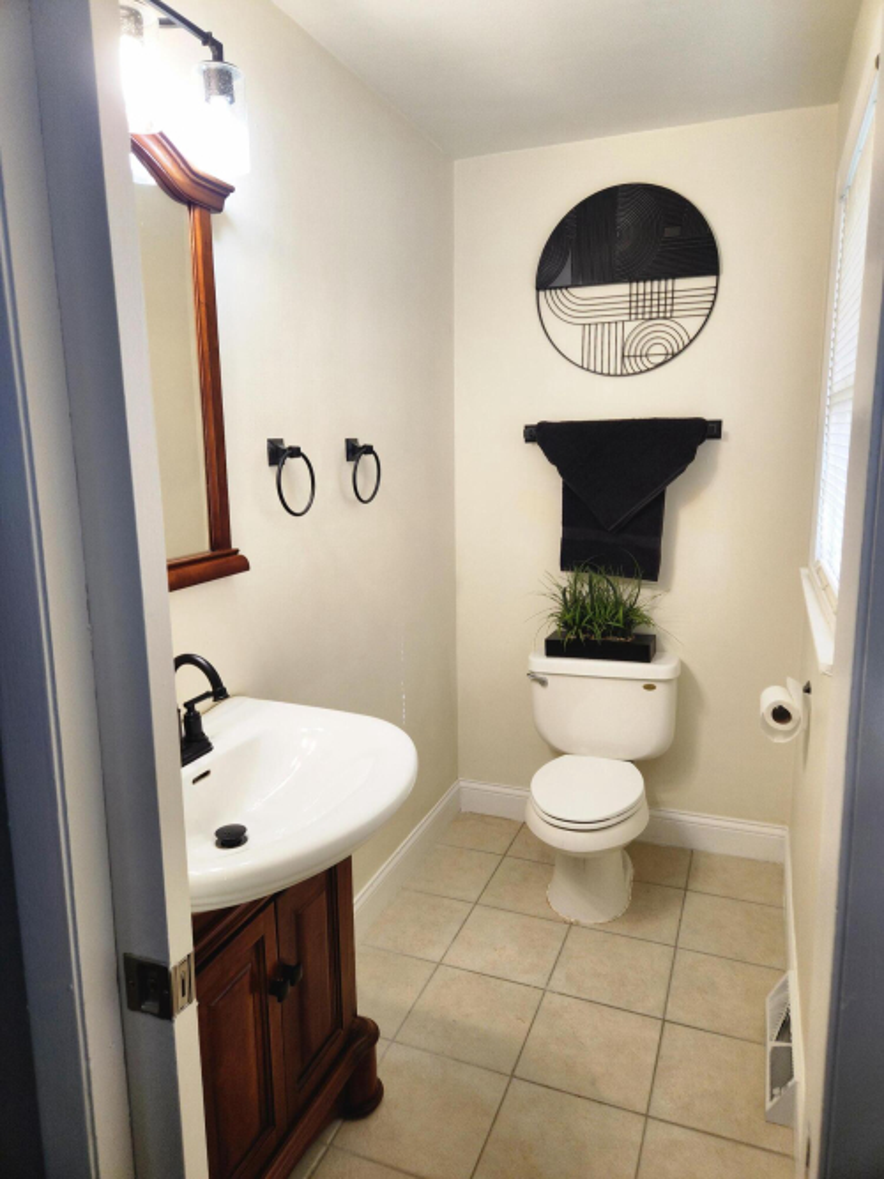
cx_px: 442
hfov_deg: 58.9
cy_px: 590
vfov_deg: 73.9
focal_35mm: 23
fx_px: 783
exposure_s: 1/120
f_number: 1.8
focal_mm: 5.4
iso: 125
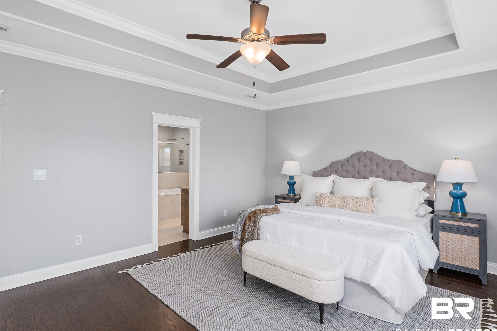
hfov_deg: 90.0
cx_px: 243
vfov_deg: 67.3
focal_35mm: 18
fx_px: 248
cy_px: 172
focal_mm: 16
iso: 400
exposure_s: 1/10
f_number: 8
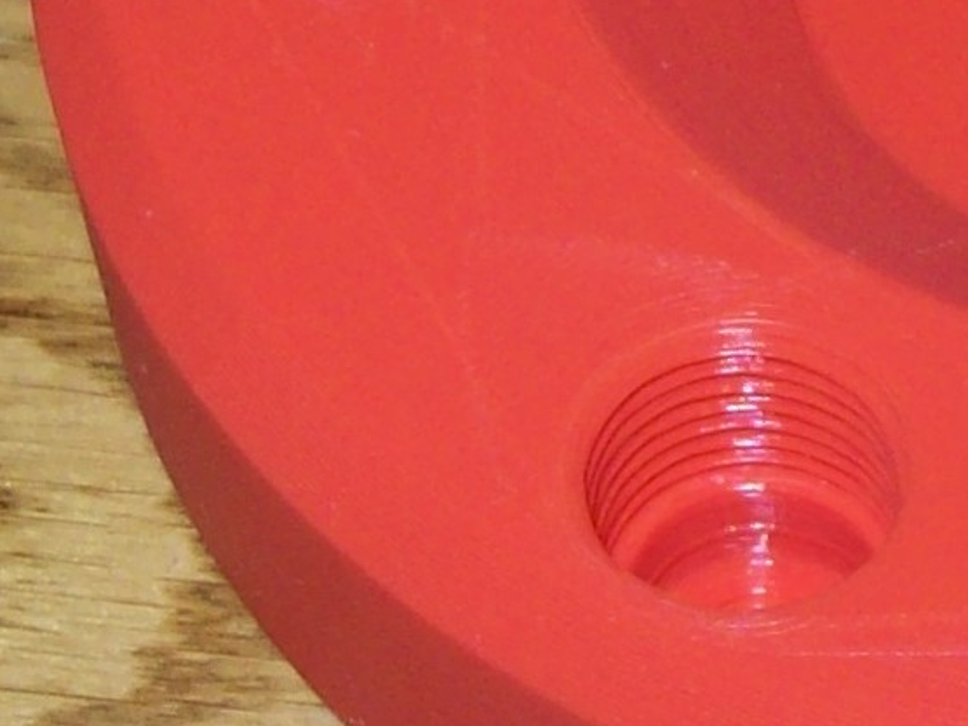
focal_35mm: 112
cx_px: 1333
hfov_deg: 16.4
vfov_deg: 13.1
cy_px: 19
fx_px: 3132
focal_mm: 6
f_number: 2.7
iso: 80
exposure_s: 1/64
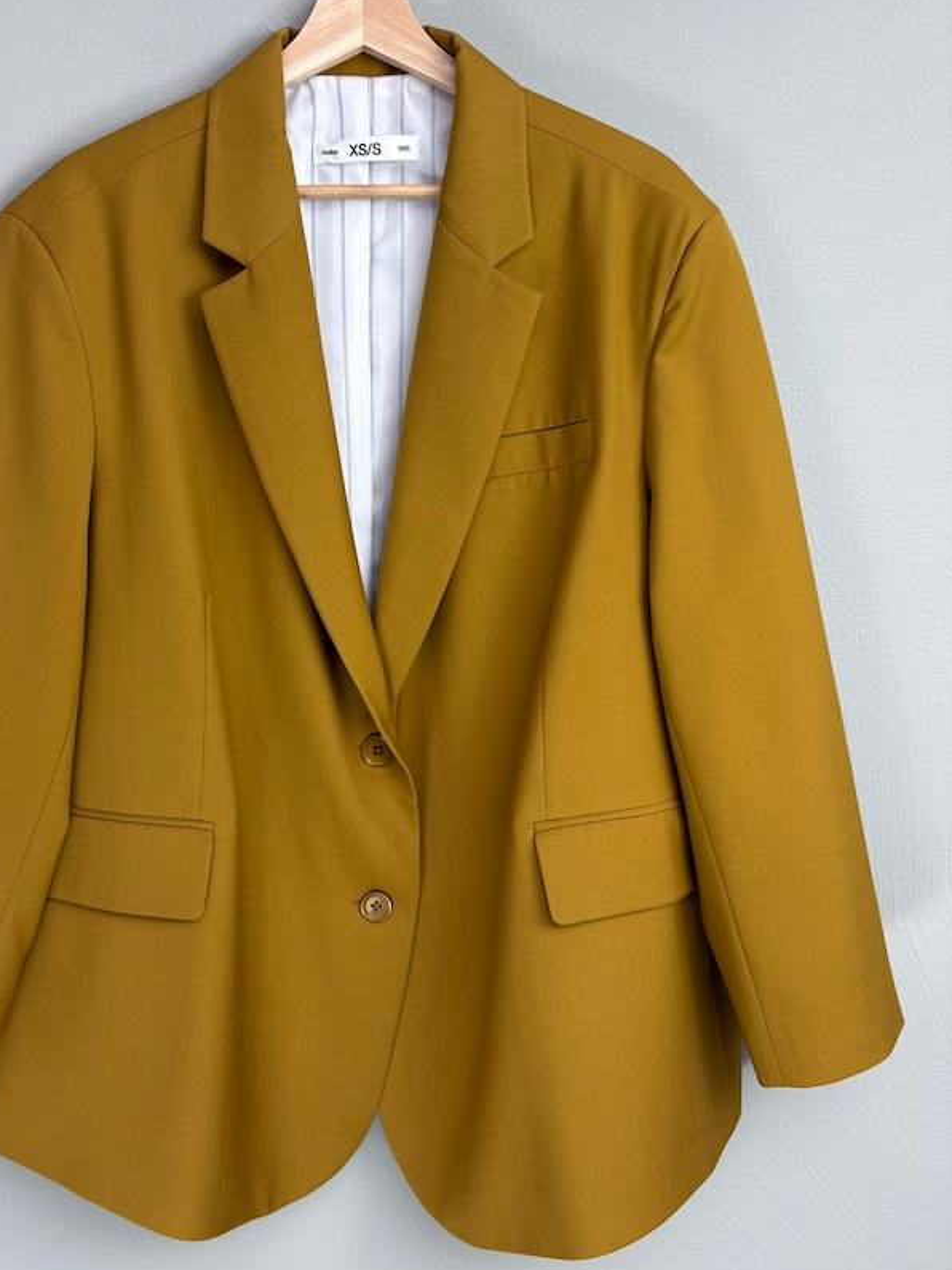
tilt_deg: -6.6
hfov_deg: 43.9
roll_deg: -0.3
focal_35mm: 32
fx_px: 1174
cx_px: 369
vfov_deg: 56.8
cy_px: 593
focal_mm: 5.96
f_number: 1.6
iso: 80
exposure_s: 1/100
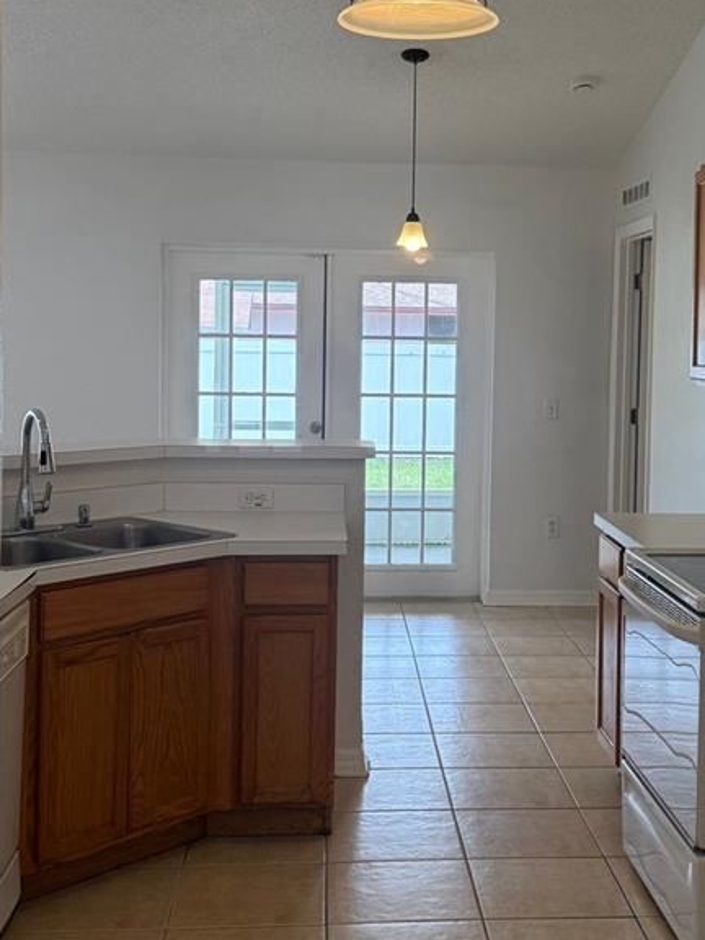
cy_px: 393
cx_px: 460
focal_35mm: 50
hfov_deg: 28.9
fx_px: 1358
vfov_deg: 38.1
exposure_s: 1/237
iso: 200
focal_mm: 6.76
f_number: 1.78
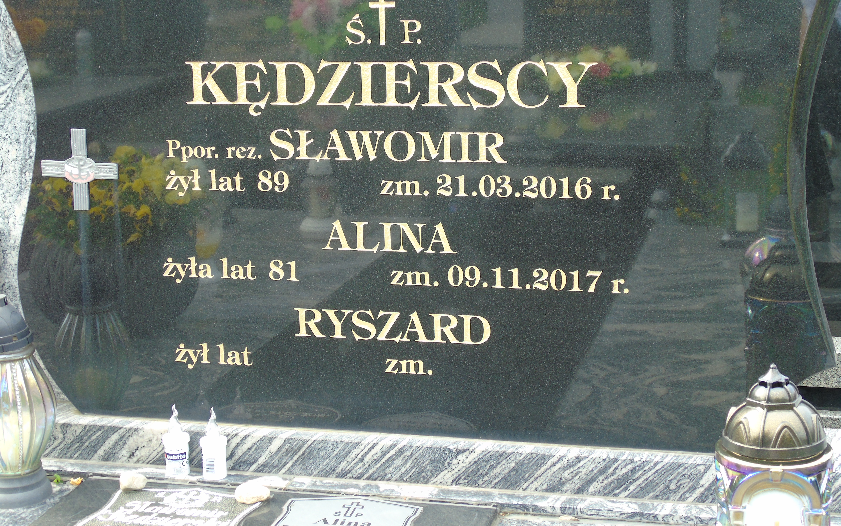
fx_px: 1513
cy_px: 225
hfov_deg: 31.1
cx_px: 421
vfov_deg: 19.7
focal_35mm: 66
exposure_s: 1/50
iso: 80
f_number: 4.5
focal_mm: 11
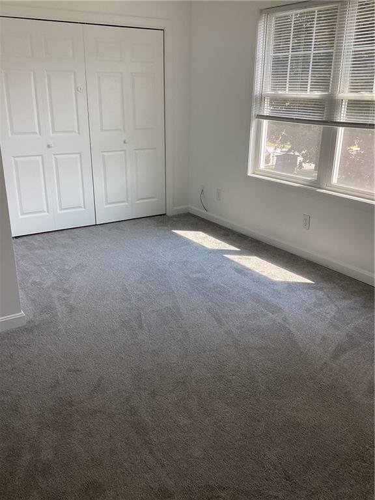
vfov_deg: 58.4
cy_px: 250
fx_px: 448
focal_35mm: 31
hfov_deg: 45.4
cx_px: 188
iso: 50
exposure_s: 1/120
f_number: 2.4
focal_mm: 3.3
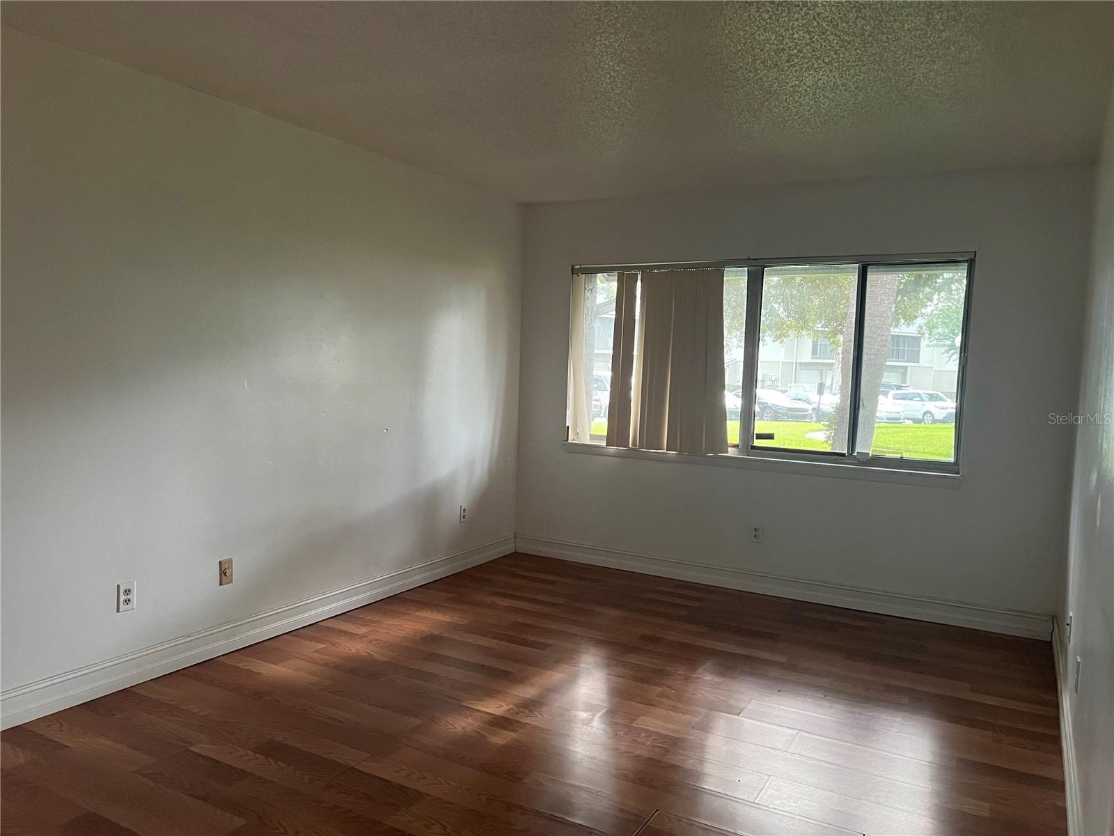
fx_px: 837
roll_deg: -1.6
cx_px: 557
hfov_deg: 67.3
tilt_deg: -4.8
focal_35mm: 26
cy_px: 418
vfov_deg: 53.1
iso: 400
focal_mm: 5.7
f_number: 1.5
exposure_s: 1/60
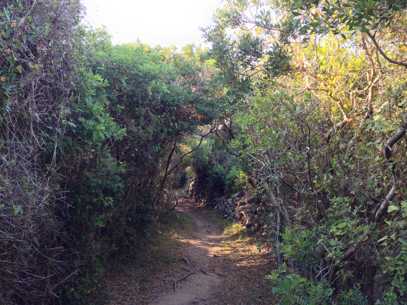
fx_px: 412
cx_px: 204
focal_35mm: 35
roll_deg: -0.8
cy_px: 152
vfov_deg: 40.7
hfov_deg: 52.6
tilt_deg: -1.7
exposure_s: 1/60
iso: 50
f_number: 2.4
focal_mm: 4.28
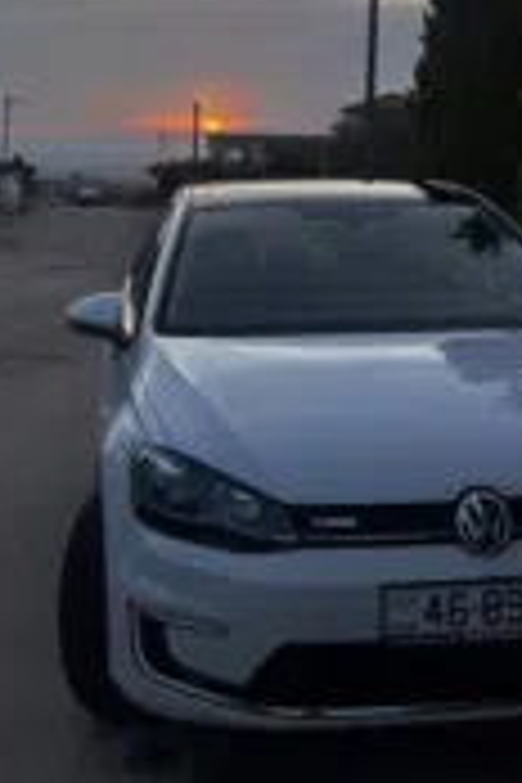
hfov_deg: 21.8
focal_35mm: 62
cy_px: 0
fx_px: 1348
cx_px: 364
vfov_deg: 30.1
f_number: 1.5
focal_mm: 5.7
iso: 50
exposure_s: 1/478
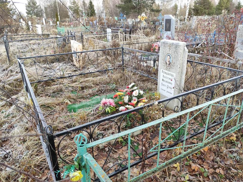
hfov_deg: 67.3
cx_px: 122
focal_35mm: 26
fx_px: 183
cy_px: 91
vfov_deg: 53.1
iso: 112
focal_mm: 4.77
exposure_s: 1/190
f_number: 1.75
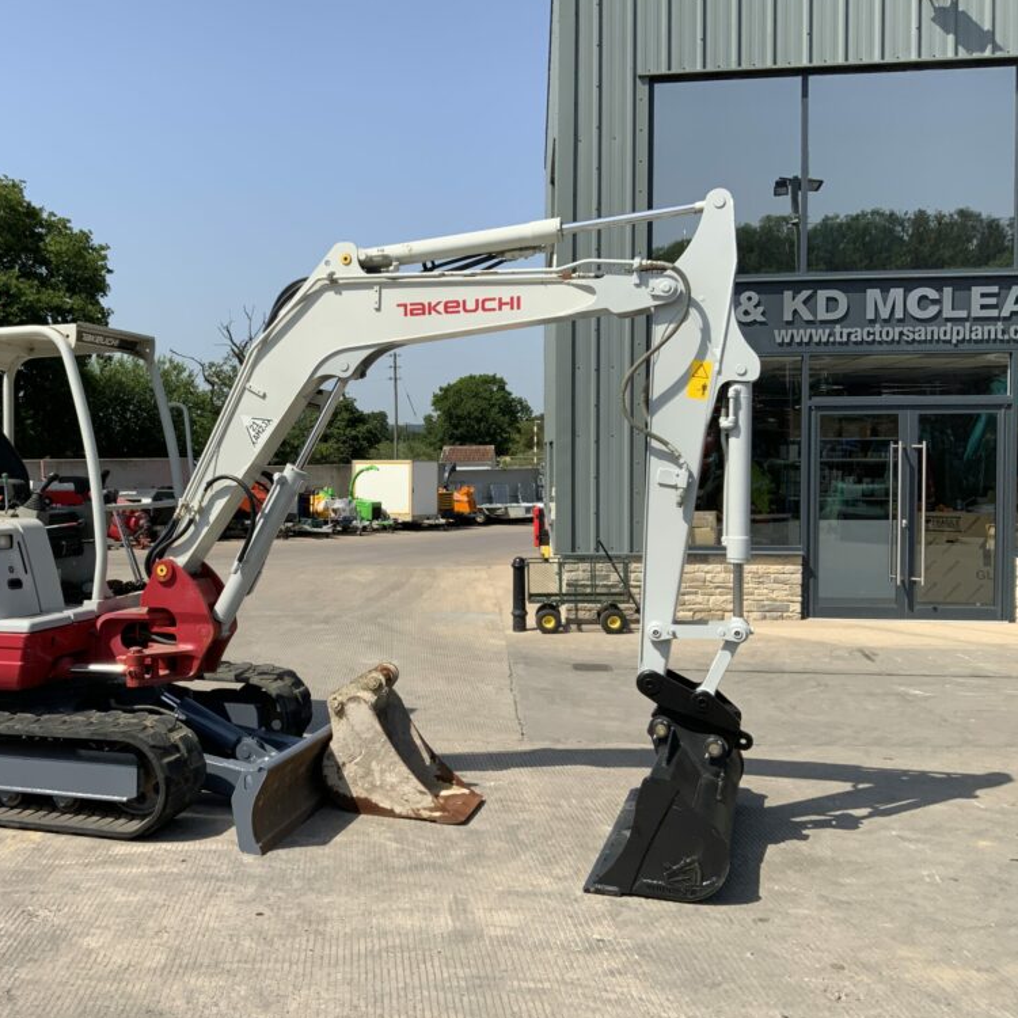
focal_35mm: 35
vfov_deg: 47.2
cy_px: 504
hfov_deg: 46.6
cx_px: 356
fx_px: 1165
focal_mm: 3
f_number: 1.8
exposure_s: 1/2141
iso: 16
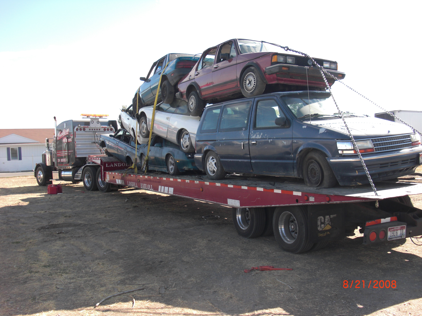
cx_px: 211
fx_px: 439
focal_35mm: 36
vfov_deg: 39.7
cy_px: 158
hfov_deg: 51.4
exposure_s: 1/320
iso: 50
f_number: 2.8
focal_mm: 6.3
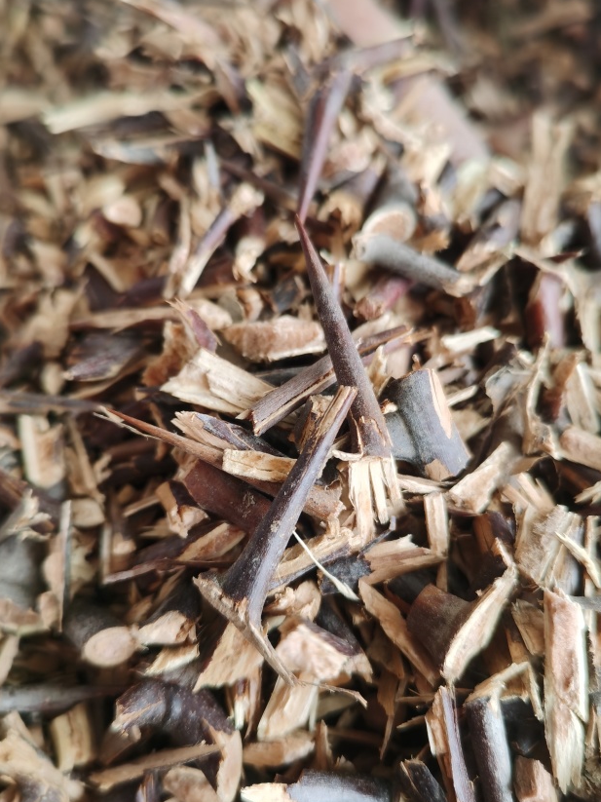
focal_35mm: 35
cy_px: 428
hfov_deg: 40.7
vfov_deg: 52.6
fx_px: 810
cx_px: 294
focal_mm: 5.58
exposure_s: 1/205
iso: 50
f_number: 1.8
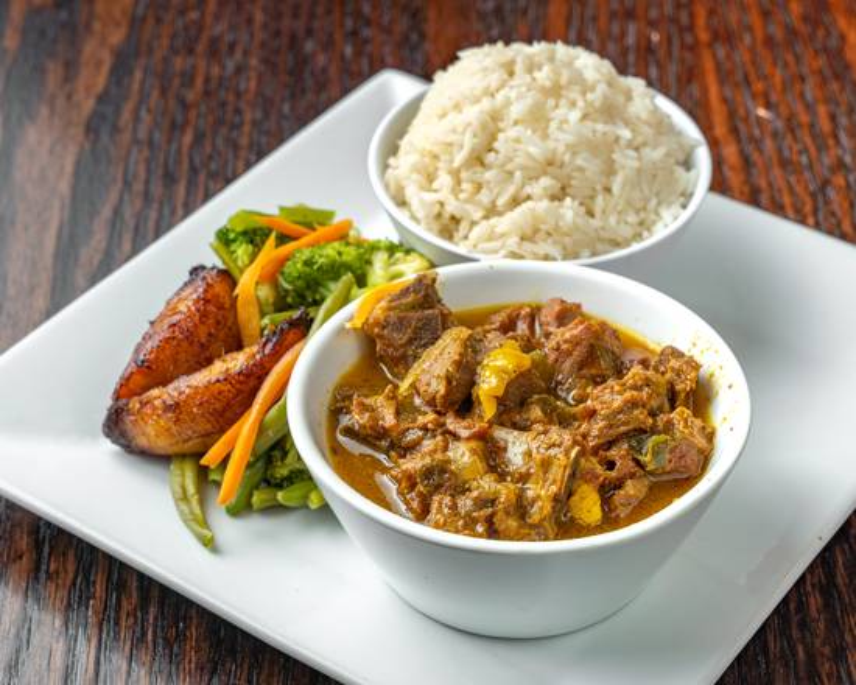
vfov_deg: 18.2
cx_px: 447
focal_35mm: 84
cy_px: 398
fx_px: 2135
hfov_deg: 22.7
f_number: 7.1
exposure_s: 1/100
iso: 125
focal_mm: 53.5
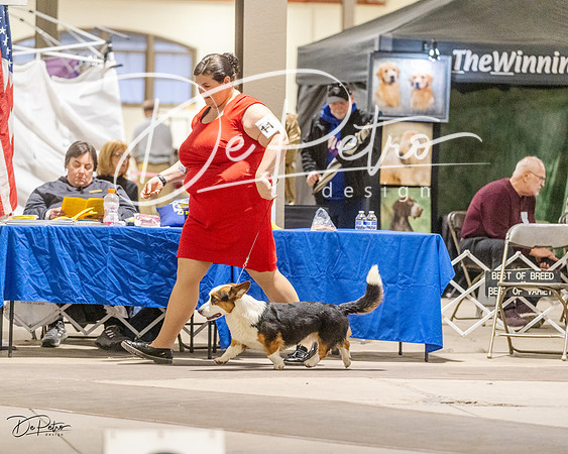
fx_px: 2460
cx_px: 246
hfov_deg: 13.2
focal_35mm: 146
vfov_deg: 10.5
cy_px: 227
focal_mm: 130
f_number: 3.2
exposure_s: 1/400
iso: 6400
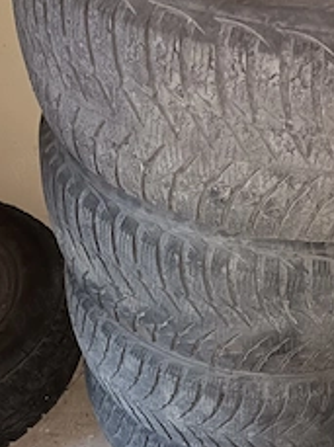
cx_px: 262
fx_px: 542
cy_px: 305
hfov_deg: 33.4
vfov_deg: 44.1
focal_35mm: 42
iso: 3573
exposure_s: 1/25.1
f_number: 1.75
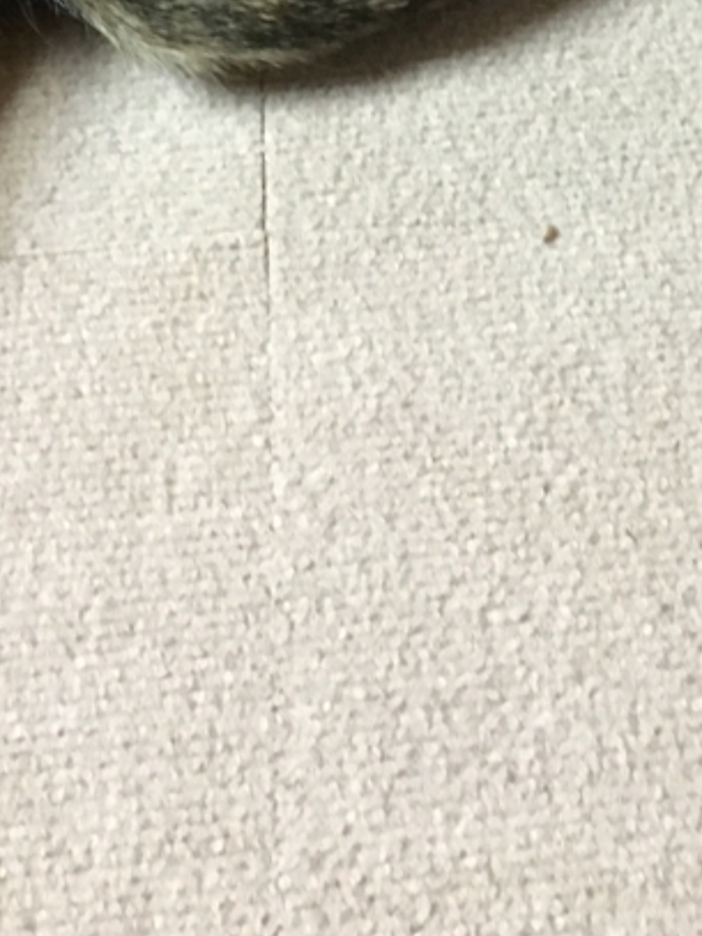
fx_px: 1975
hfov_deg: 20.0
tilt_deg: -49.4
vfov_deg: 24.6
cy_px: -131
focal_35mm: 73
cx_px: 550
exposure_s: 1/15
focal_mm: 4.15
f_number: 2.2
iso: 320
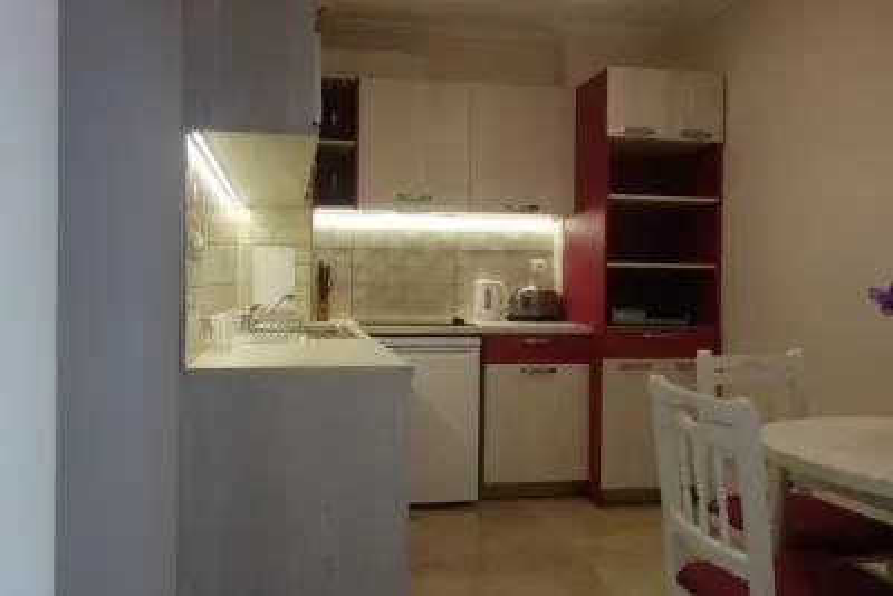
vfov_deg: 46.4
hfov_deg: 65.5
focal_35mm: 28
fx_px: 695
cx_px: 446
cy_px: 298
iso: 125
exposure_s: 1/60
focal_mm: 10.4
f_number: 1.8
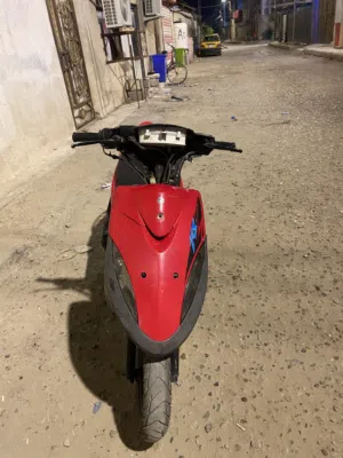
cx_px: 172
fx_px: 344
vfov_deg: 67.3
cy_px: 229
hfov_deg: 53.1
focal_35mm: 26
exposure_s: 1/33
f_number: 1.8
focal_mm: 4.25
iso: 400
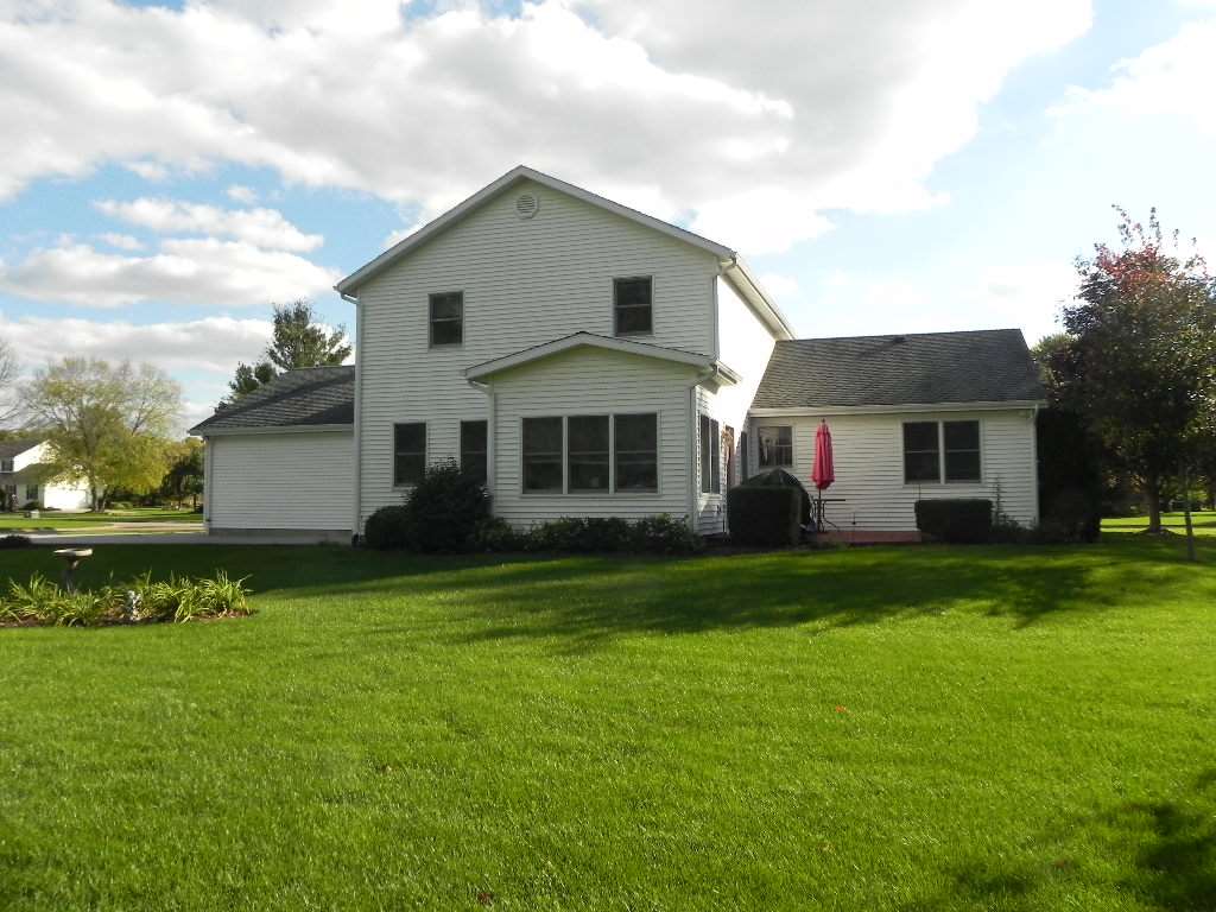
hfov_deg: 67.3
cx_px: 608
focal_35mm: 26
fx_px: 913
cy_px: 456
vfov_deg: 53.1
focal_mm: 4.6
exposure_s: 1/372
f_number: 5.6
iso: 160
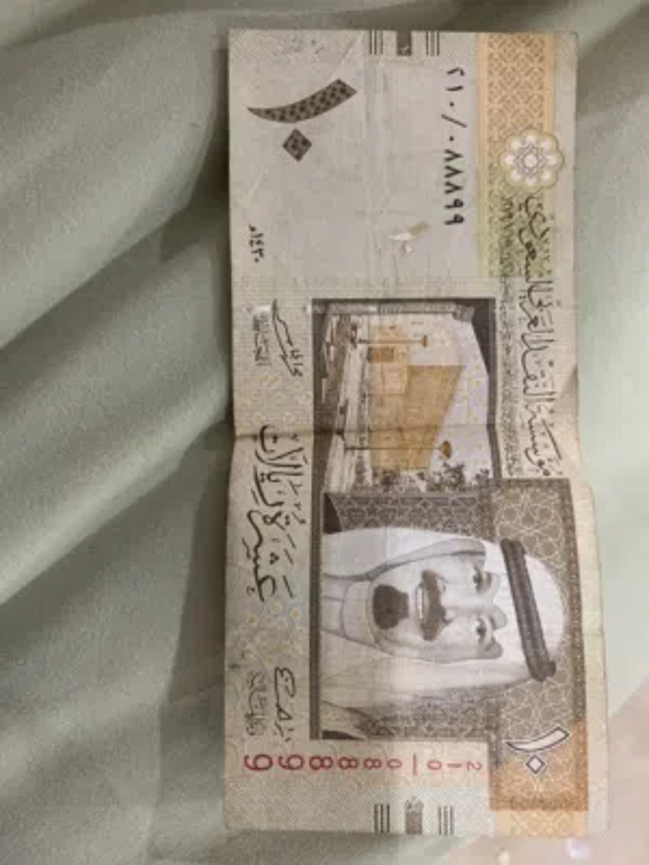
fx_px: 650
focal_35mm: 26
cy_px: 432
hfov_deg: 53.1
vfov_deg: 67.3
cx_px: 324
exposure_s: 1/60
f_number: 1.8
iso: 200
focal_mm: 4.25
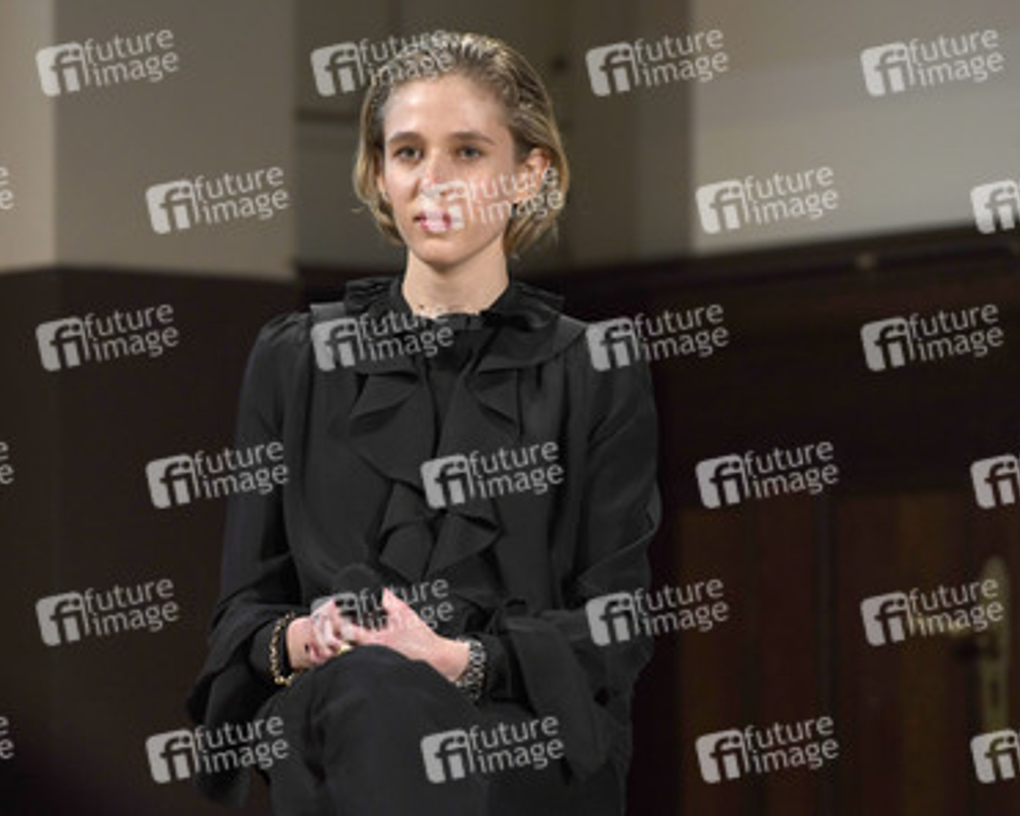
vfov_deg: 6.8
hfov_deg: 8.5
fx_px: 6885
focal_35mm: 228
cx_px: 419
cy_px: 407
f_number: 3.2
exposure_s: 1/320
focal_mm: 200
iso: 1000
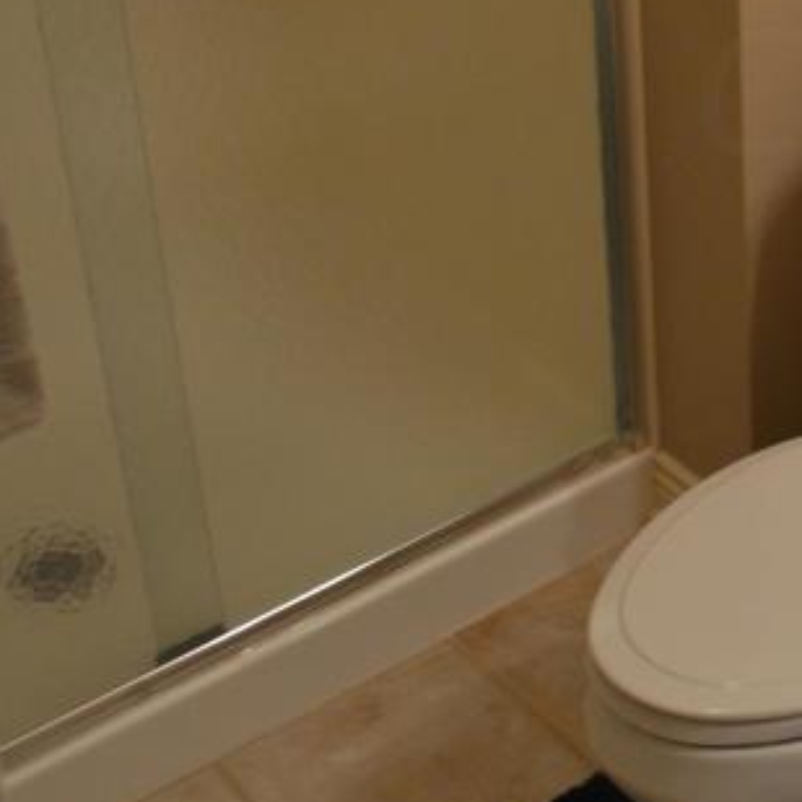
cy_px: 93
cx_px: 998
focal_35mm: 86
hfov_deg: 18.9
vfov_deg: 19.8
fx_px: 2254
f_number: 4
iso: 720
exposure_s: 1/60
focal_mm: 18
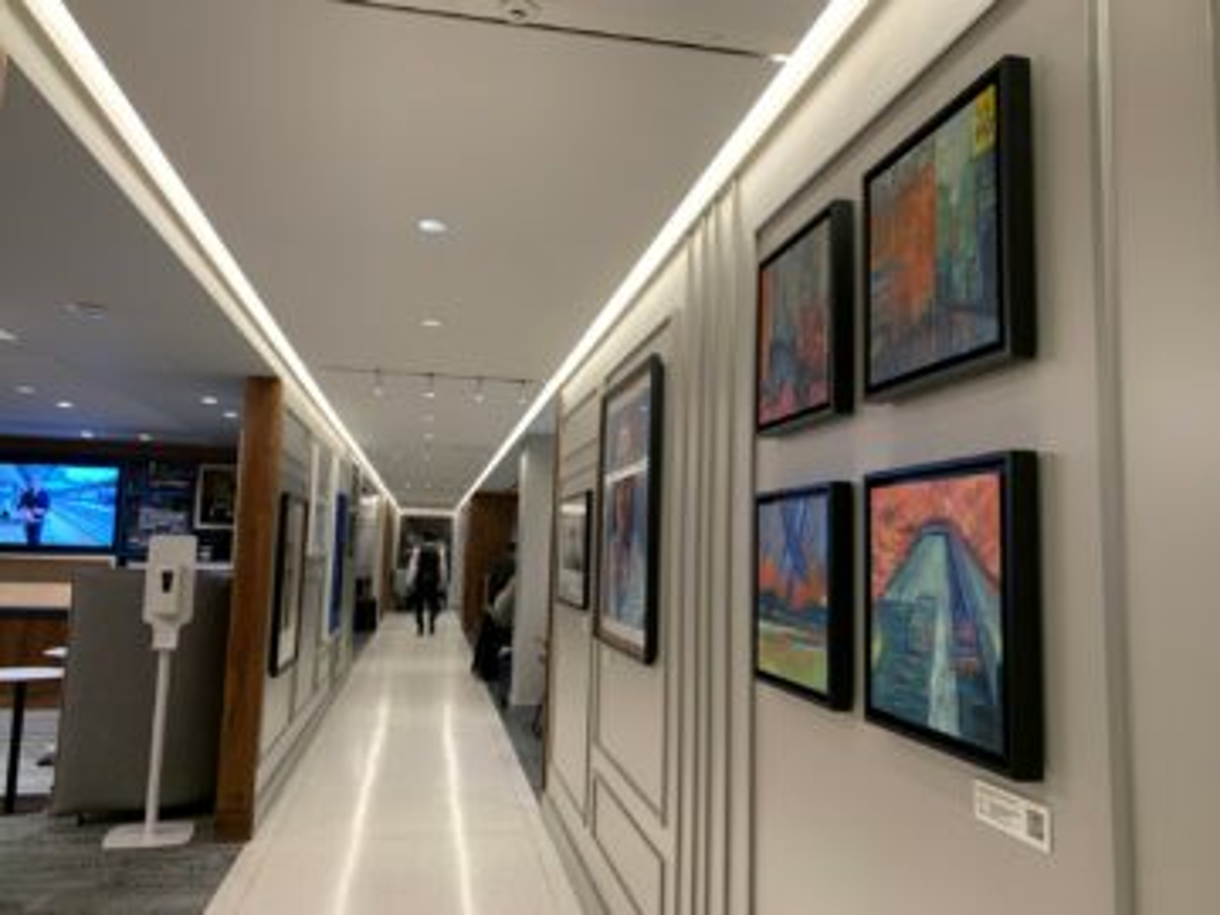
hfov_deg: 67.3
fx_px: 916
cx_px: 610
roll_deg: -3.4
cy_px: 458
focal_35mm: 26
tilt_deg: +6.7
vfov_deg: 53.1
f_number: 1.8
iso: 125
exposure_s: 1/50
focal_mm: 4.25
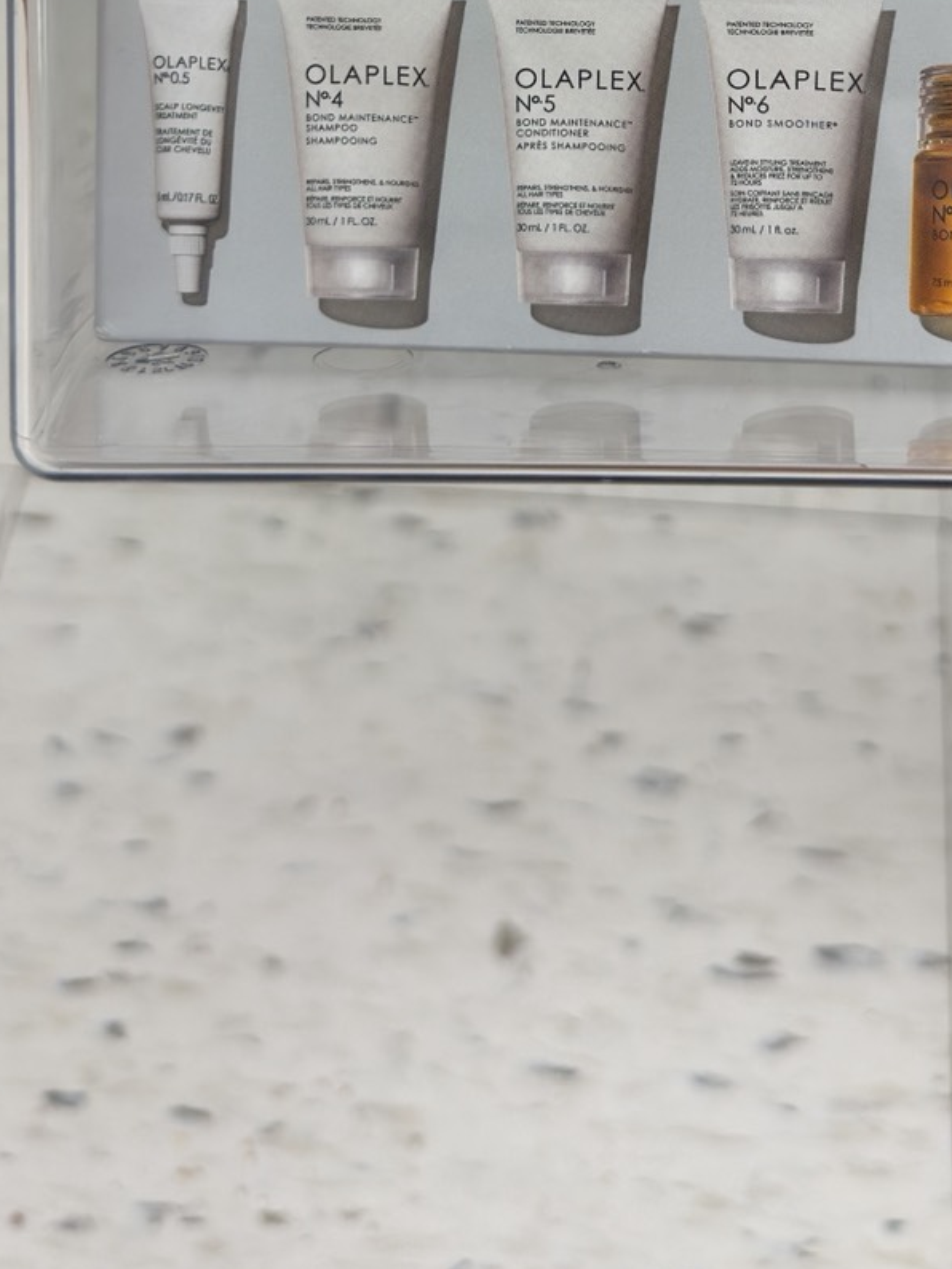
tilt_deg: -44.4
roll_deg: +3.2
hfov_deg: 25.2
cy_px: -168
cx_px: 593
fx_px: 2126
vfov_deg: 29.5
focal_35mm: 58
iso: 80
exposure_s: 1/129
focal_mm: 6.76
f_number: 1.78
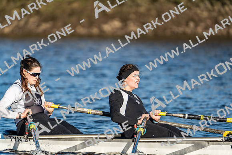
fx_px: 3867
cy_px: 78
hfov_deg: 3.4
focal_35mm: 600
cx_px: 116
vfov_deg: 2.3
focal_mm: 600
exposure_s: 1/2000
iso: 400
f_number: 6.3
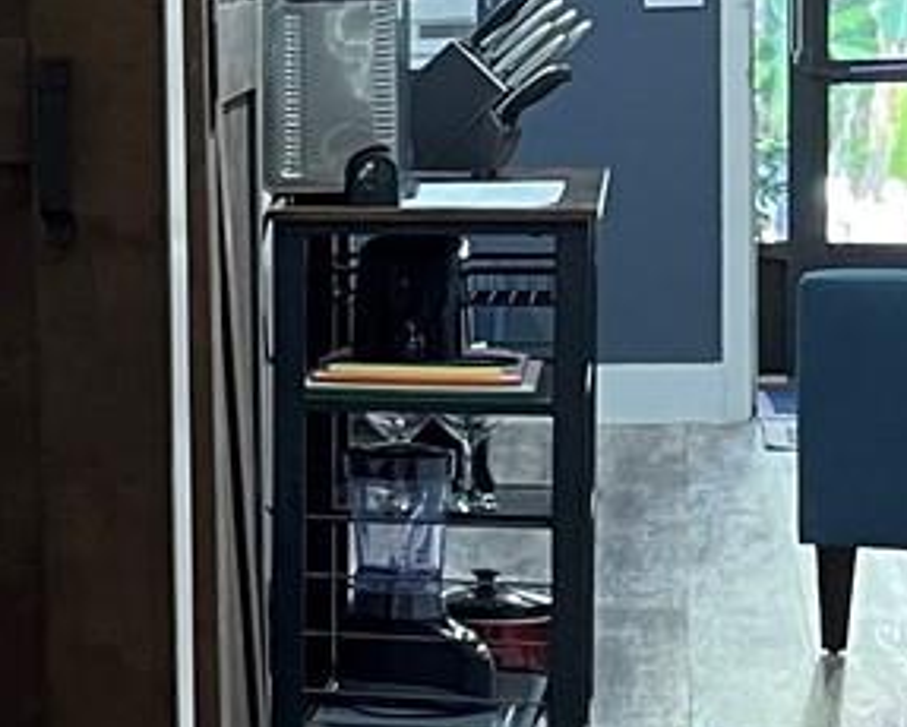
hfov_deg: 11.6
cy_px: 266
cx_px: -1299
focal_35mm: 136
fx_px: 3653
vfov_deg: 11.4
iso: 160
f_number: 1.6
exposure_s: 1/60
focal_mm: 5.1
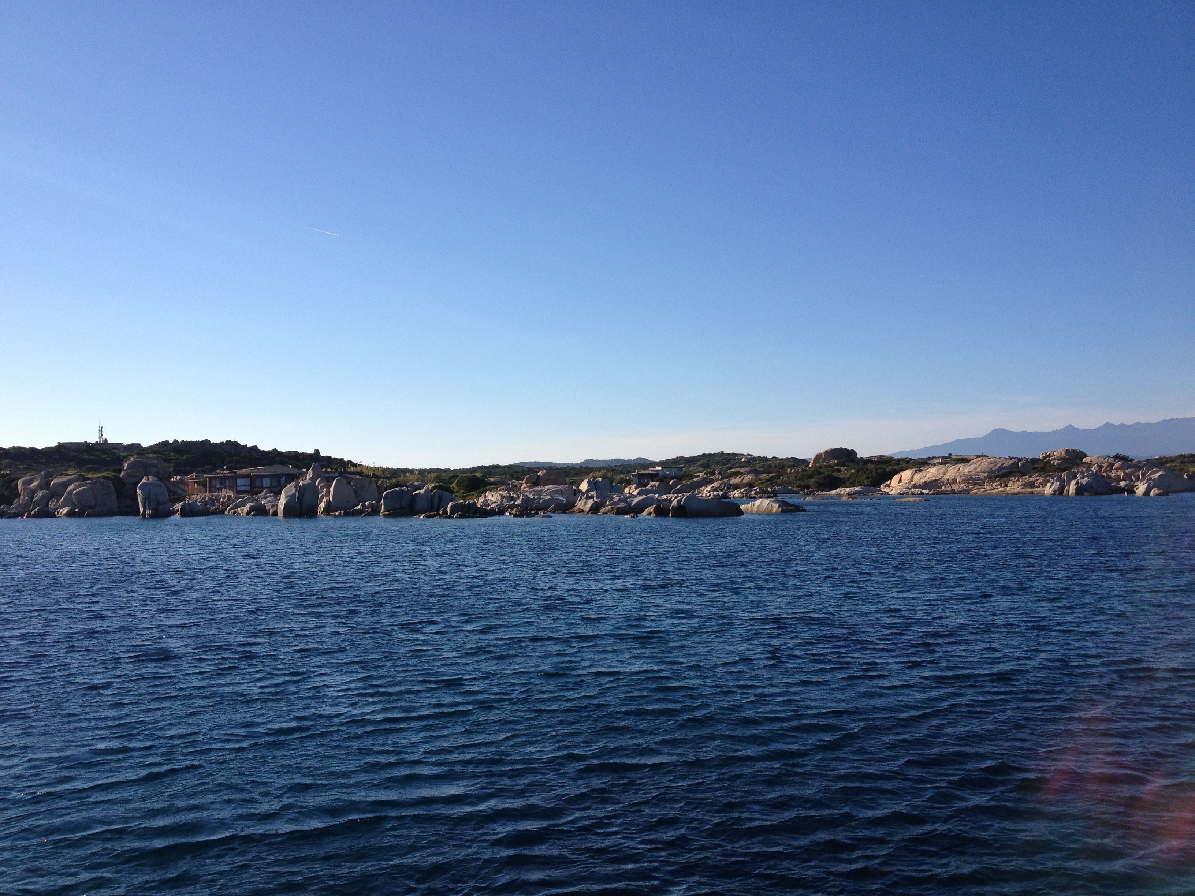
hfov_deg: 52.6
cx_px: 598
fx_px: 1208
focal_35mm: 35
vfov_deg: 40.7
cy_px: 448
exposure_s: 1/2045
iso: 64
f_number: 2.4
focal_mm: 4.28
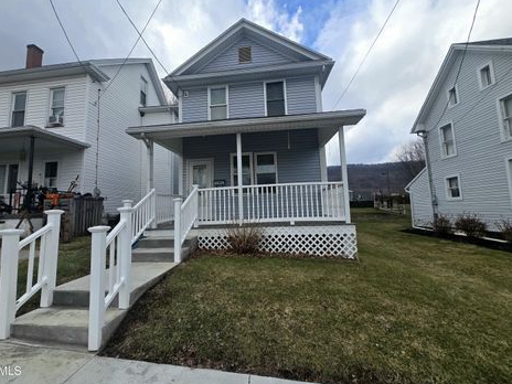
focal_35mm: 14
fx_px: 207
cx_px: 237
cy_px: 183
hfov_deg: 101.9
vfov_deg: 85.6
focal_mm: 2.2
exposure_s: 1/2000
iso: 64
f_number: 2.2
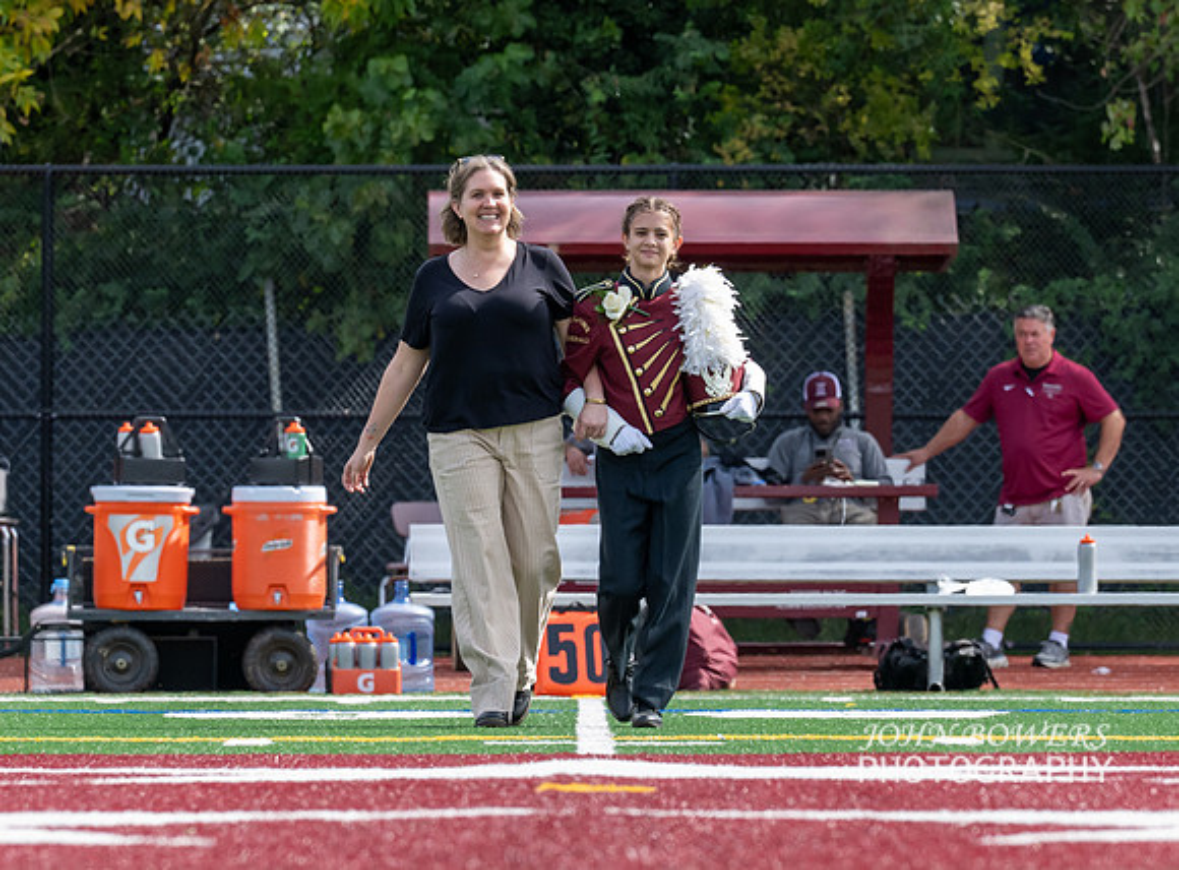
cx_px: 585
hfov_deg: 5.3
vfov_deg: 3.9
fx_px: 12727
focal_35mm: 376
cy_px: 433
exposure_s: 1/1000
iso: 400
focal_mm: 200
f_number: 5.6
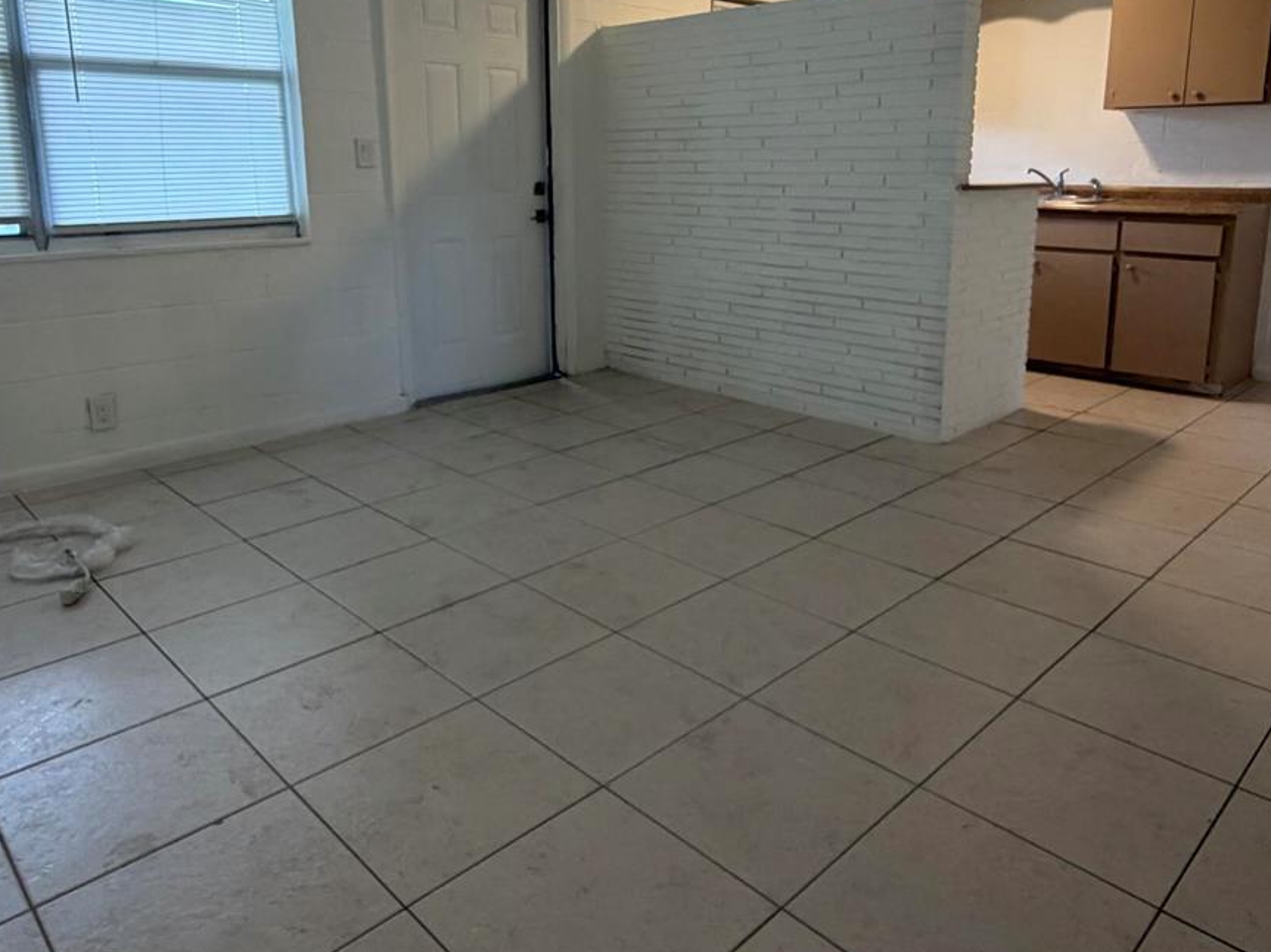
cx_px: 655
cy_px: 345
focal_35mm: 26
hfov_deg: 67.3
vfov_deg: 52.4
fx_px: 954
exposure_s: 1/60
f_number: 2.2
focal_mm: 2.22
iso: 250
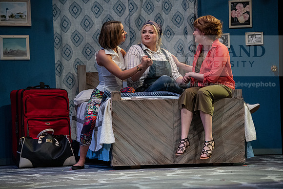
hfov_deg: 15.2
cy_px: 94
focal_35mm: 135
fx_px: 1061
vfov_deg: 10.2
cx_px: 142
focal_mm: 135
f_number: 3.5
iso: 4000
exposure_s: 1/400
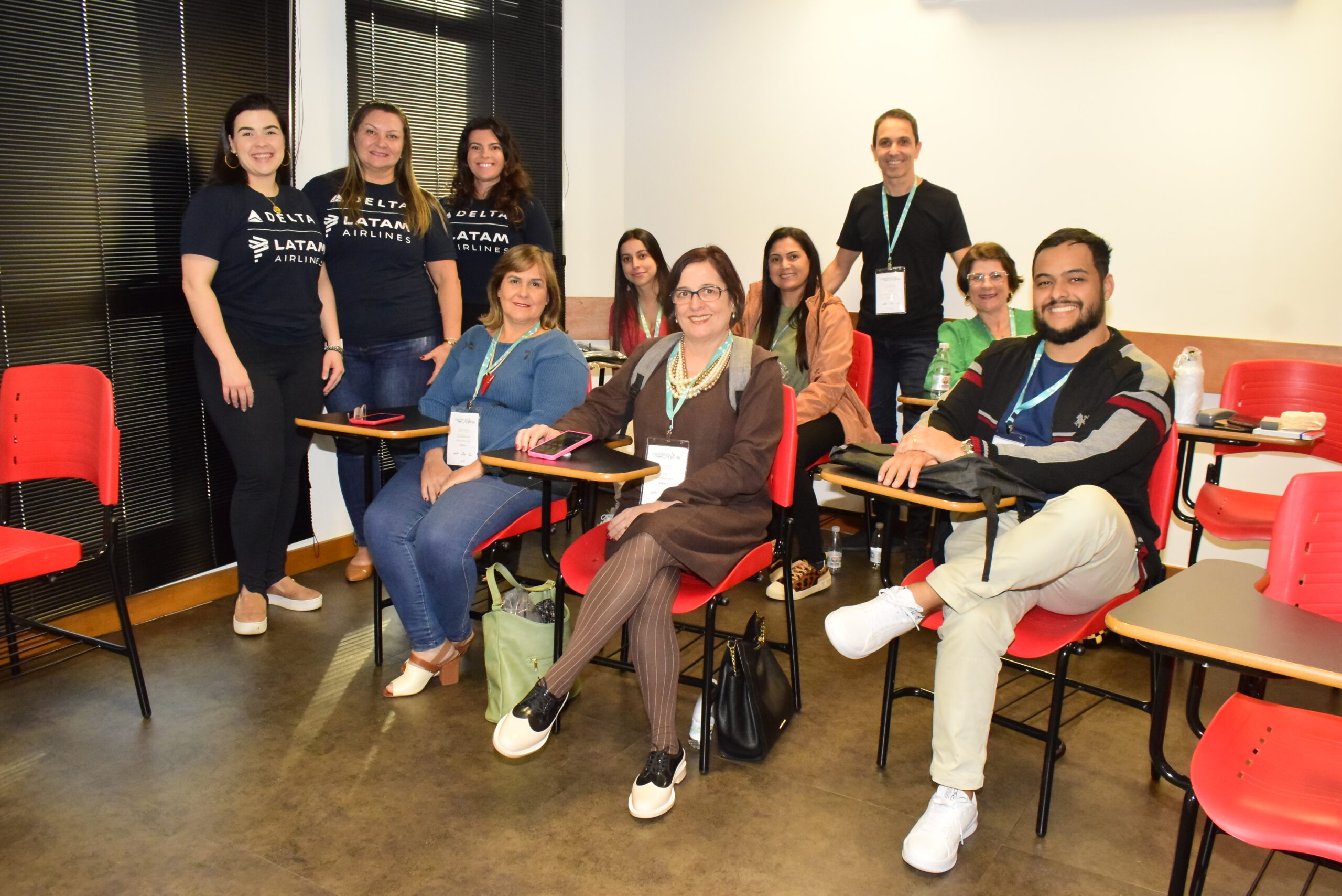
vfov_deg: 43.6
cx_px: 671
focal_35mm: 30
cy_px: 448
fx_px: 1119
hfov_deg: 61.9
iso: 3200
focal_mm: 20
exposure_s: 1/200
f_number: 6.3
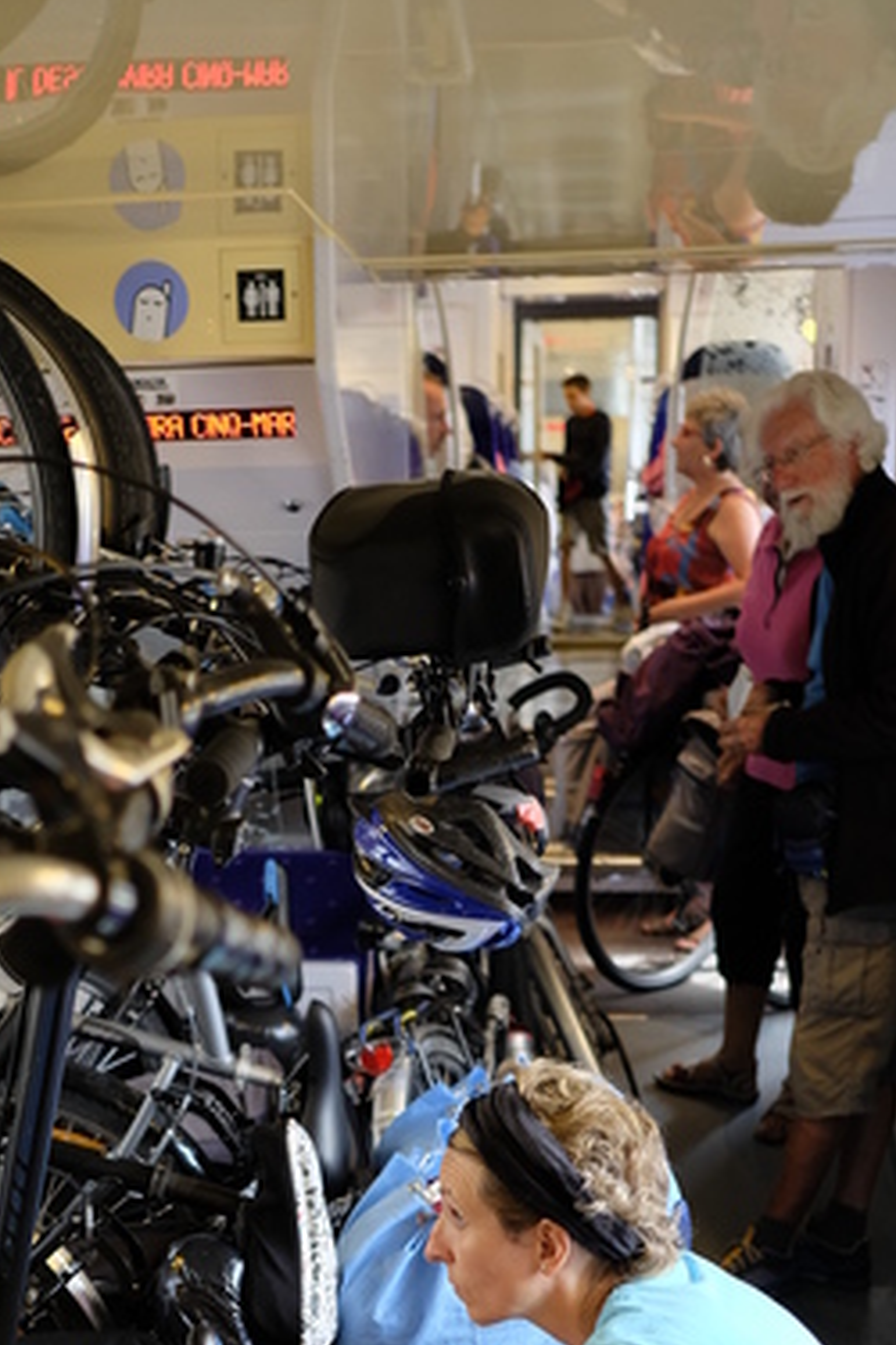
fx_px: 2091
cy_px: 1054
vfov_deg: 34.7
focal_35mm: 56
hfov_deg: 24.1
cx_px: 323
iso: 400
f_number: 2
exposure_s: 1/85
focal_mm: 23
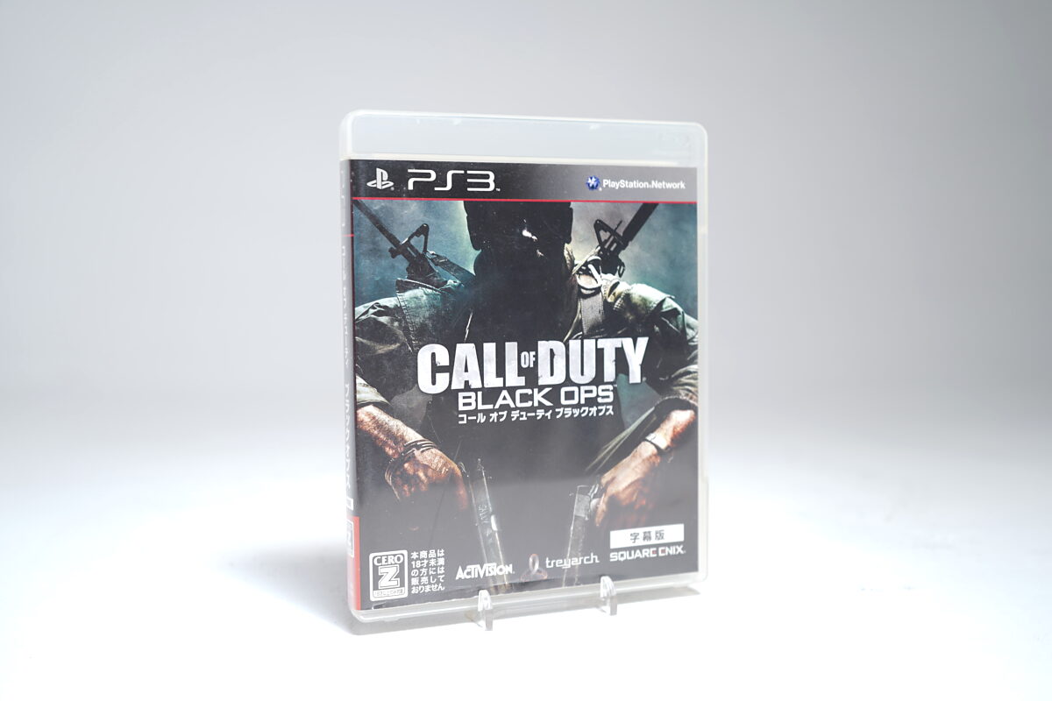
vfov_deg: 34.2
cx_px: 526
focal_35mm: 39
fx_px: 1140
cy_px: 350
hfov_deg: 49.6
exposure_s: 1/4
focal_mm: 39
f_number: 4.5
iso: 64
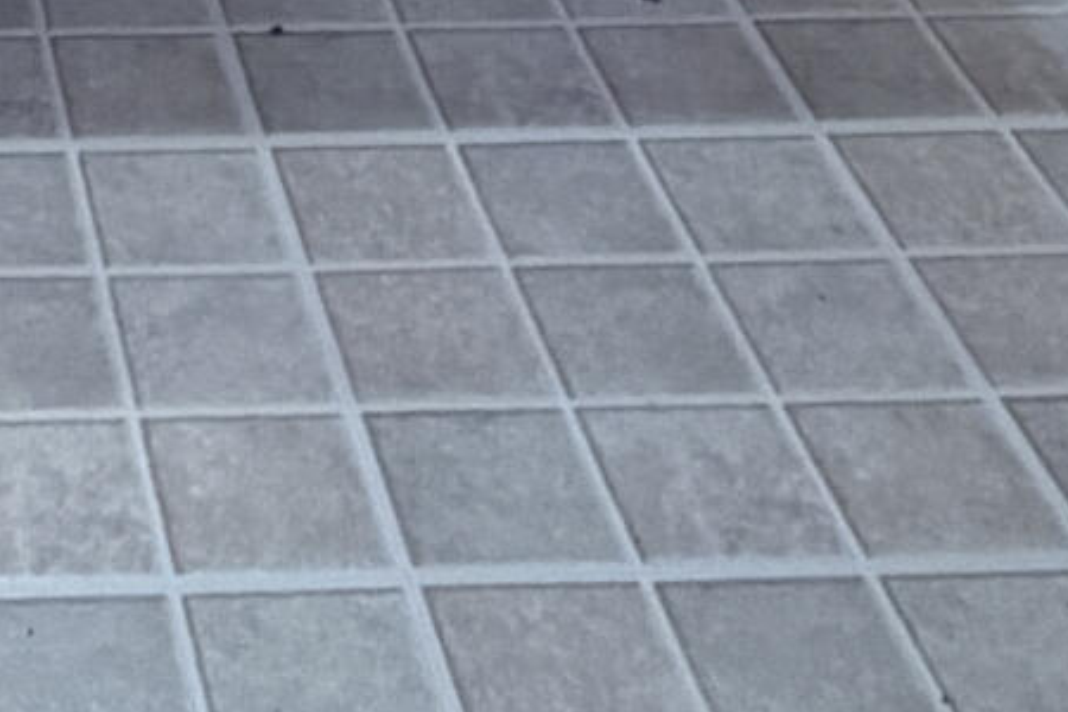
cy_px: -1495
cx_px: -202
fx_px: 2877
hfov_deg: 19.8
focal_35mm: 97
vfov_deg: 10.0
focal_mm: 2.22
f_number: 2.2
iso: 160
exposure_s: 1/60
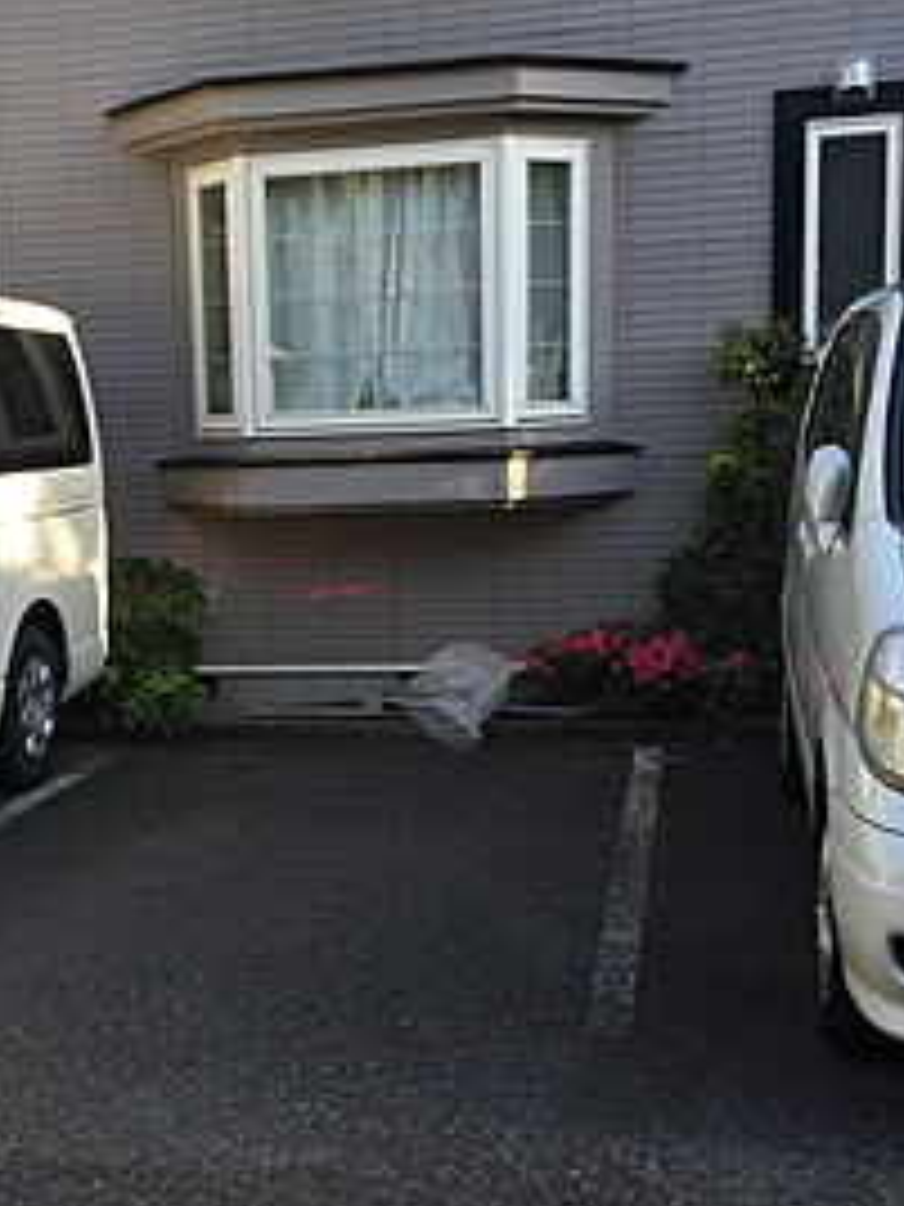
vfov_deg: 36.6
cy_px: 738
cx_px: 220
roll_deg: +2.7
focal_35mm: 52
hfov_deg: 27.6
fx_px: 1811
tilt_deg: -9.5
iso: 32
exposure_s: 1/324
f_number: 2.2
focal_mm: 4.15
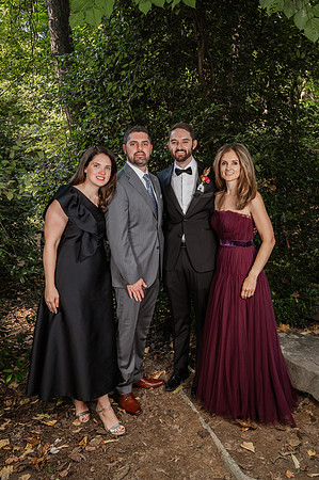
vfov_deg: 60.3
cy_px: 240
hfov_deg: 42.2
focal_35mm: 31
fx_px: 413
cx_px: 160
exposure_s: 1/100
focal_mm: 31
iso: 1000
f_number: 9
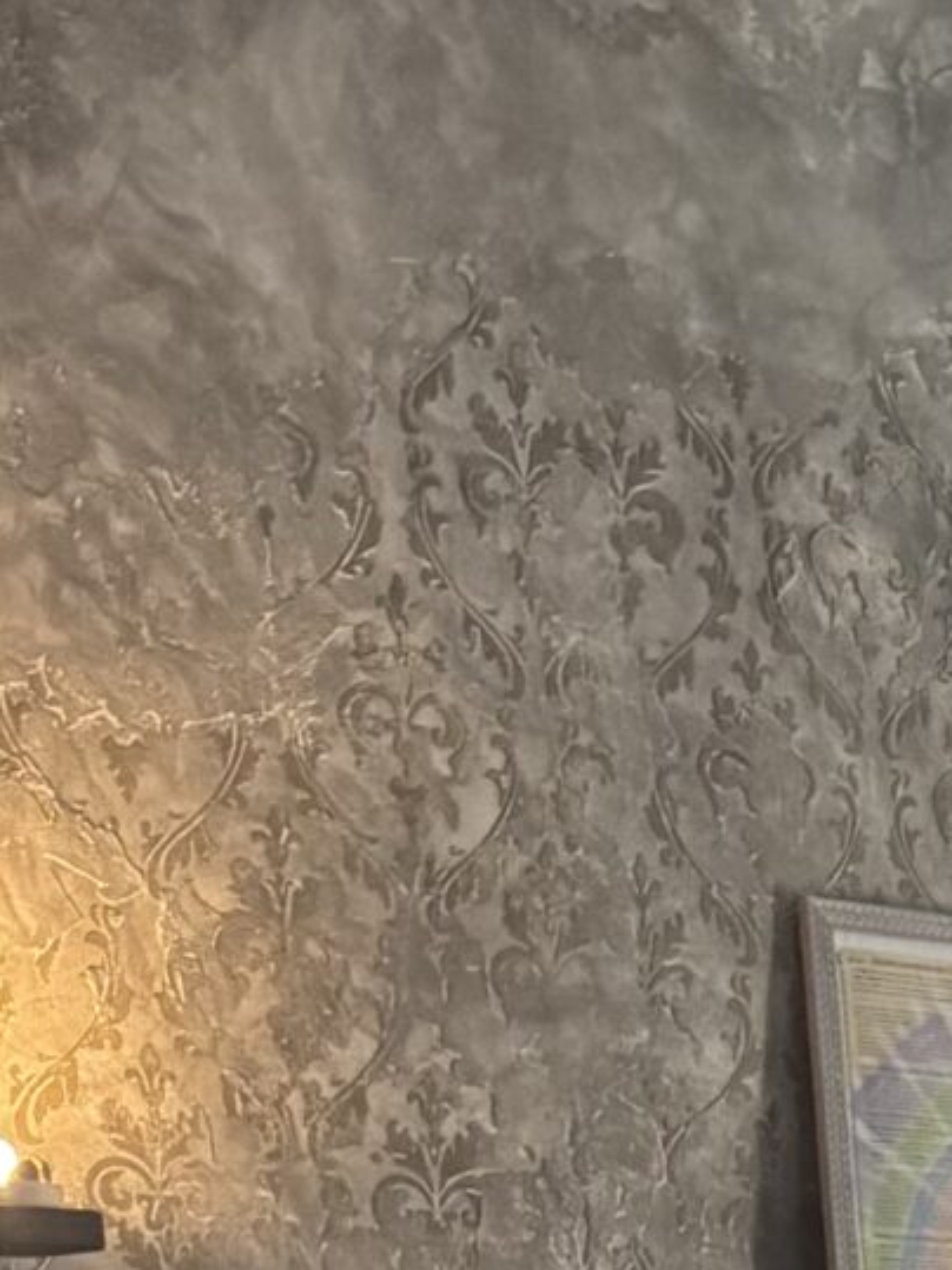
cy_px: 2443
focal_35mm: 114
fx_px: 4182
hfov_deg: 11.2
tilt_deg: -13.1
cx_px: 2144
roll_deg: -1.8
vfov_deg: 14.6
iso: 800
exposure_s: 1/50
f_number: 1.78
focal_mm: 6.76
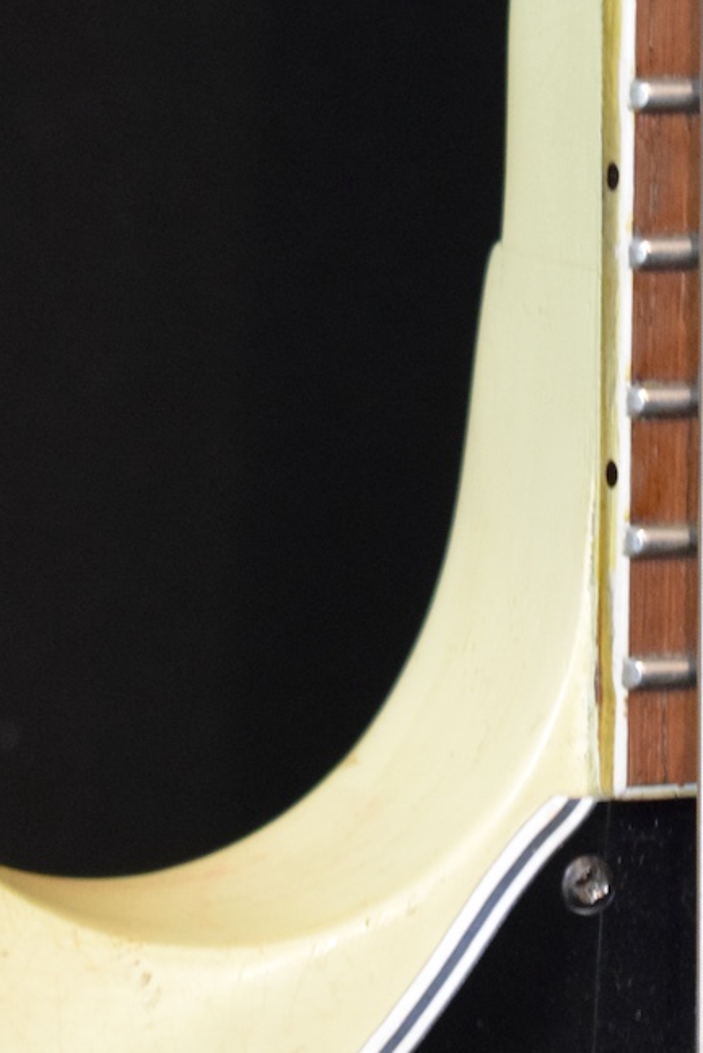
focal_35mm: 191
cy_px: 168
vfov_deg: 10.7
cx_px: 732
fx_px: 5593
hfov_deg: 7.2
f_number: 5.6
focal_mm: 55
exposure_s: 1/40
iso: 3200
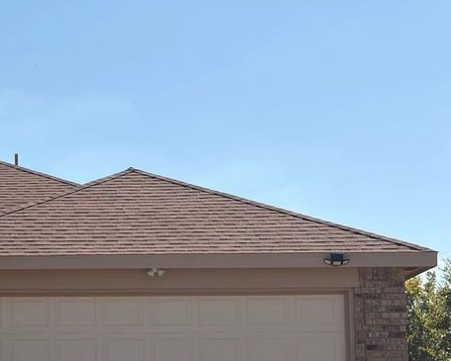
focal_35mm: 114
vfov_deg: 13.5
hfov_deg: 16.4
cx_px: -27
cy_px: 274
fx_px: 1522
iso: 32
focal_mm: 5.96
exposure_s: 1/4329
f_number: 1.6
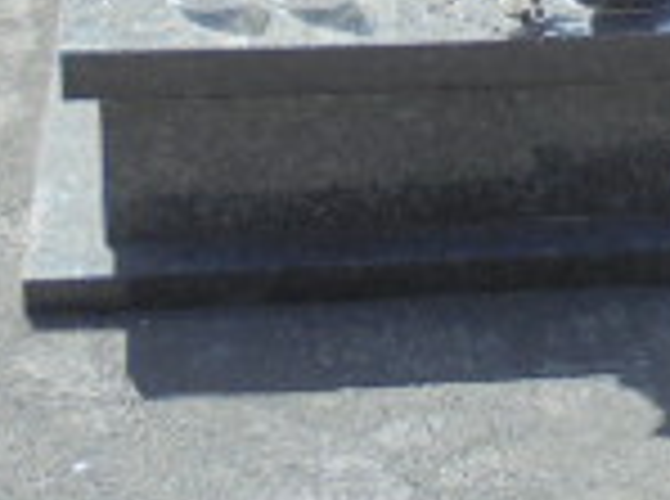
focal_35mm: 112
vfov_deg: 12.7
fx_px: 2163
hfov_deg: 17.6
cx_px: 445
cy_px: -167
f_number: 3.5
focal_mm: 4.6
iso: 100
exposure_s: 1/640
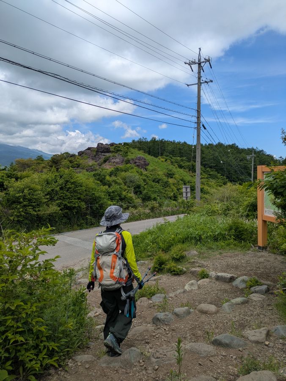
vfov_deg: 69.4
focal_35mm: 25
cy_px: 190
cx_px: 143
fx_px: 275
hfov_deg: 54.9
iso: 47
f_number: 1.89
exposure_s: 1/2451
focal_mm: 5.43
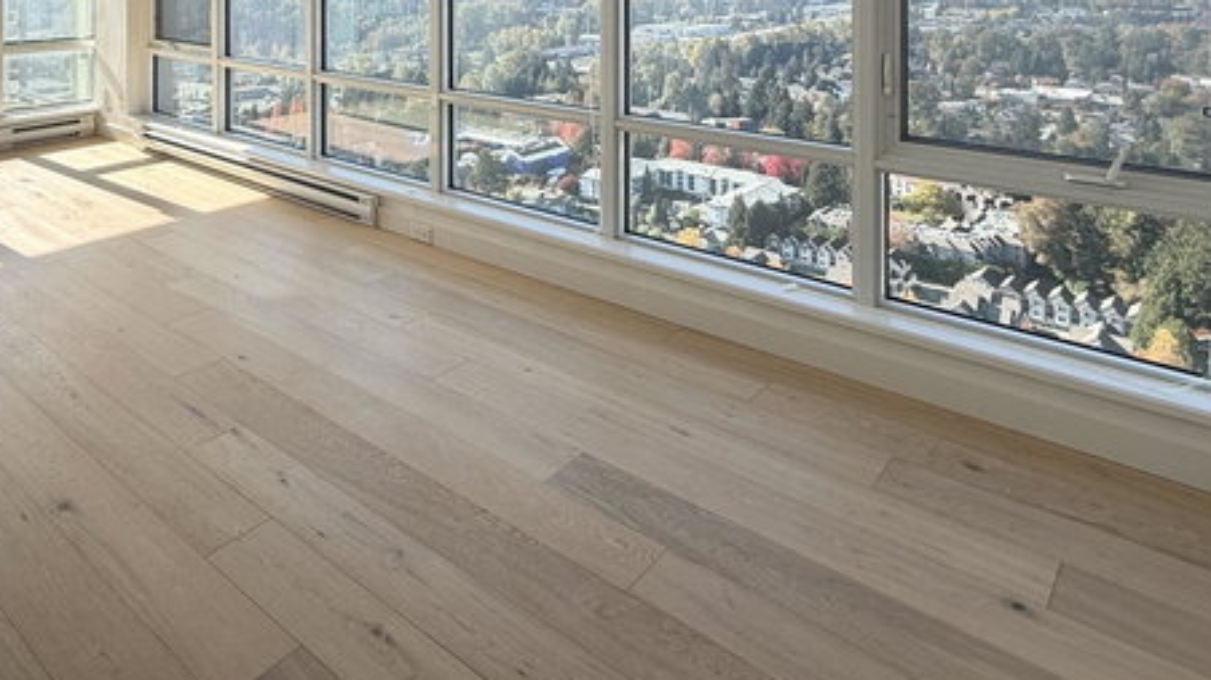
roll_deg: +0.3
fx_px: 867
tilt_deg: -0.2
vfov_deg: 37.0
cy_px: -43
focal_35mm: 27
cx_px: 388
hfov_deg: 67.6
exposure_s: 1/235
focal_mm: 2.22
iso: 40
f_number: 2.2
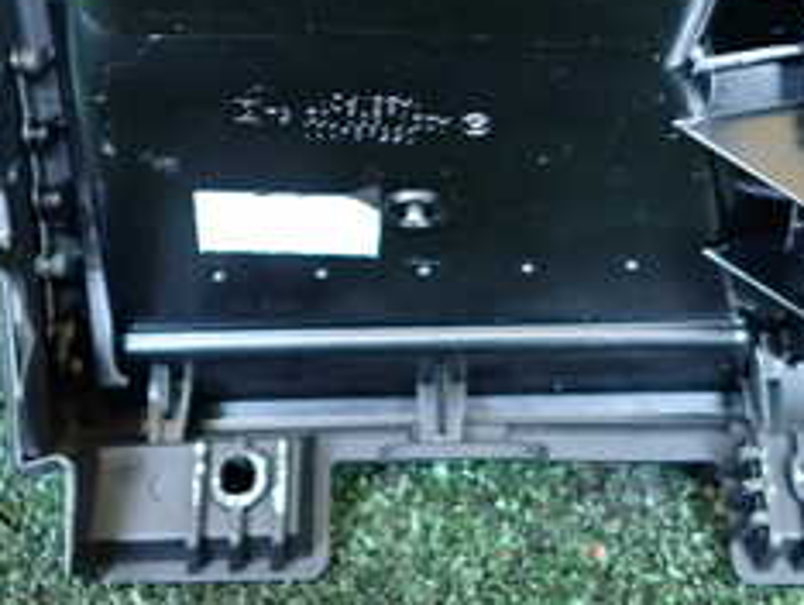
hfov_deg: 30.2
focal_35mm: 64
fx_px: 1488
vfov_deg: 21.9
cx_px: 426
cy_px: -45
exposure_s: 1/30
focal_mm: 4.5
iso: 320
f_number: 2
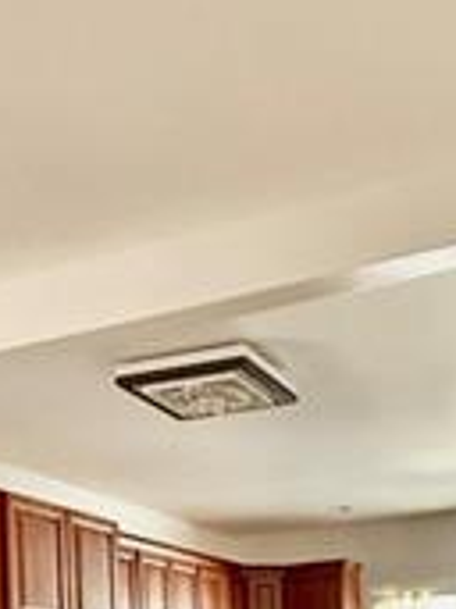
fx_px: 1108
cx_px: 239
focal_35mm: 63
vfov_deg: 27.1
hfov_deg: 23.3
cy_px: 734
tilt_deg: -0.1
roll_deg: +1.9
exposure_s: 1/60
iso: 1000
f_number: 2.2
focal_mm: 2.22
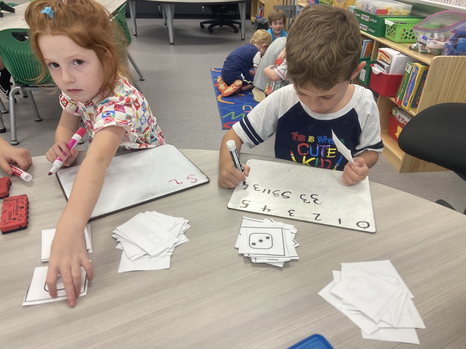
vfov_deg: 53.1
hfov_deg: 67.3
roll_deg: -2.2
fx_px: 350
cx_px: 233
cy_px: 174
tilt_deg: -32.2
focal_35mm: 26
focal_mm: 4.25
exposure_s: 1/120
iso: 80
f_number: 1.8
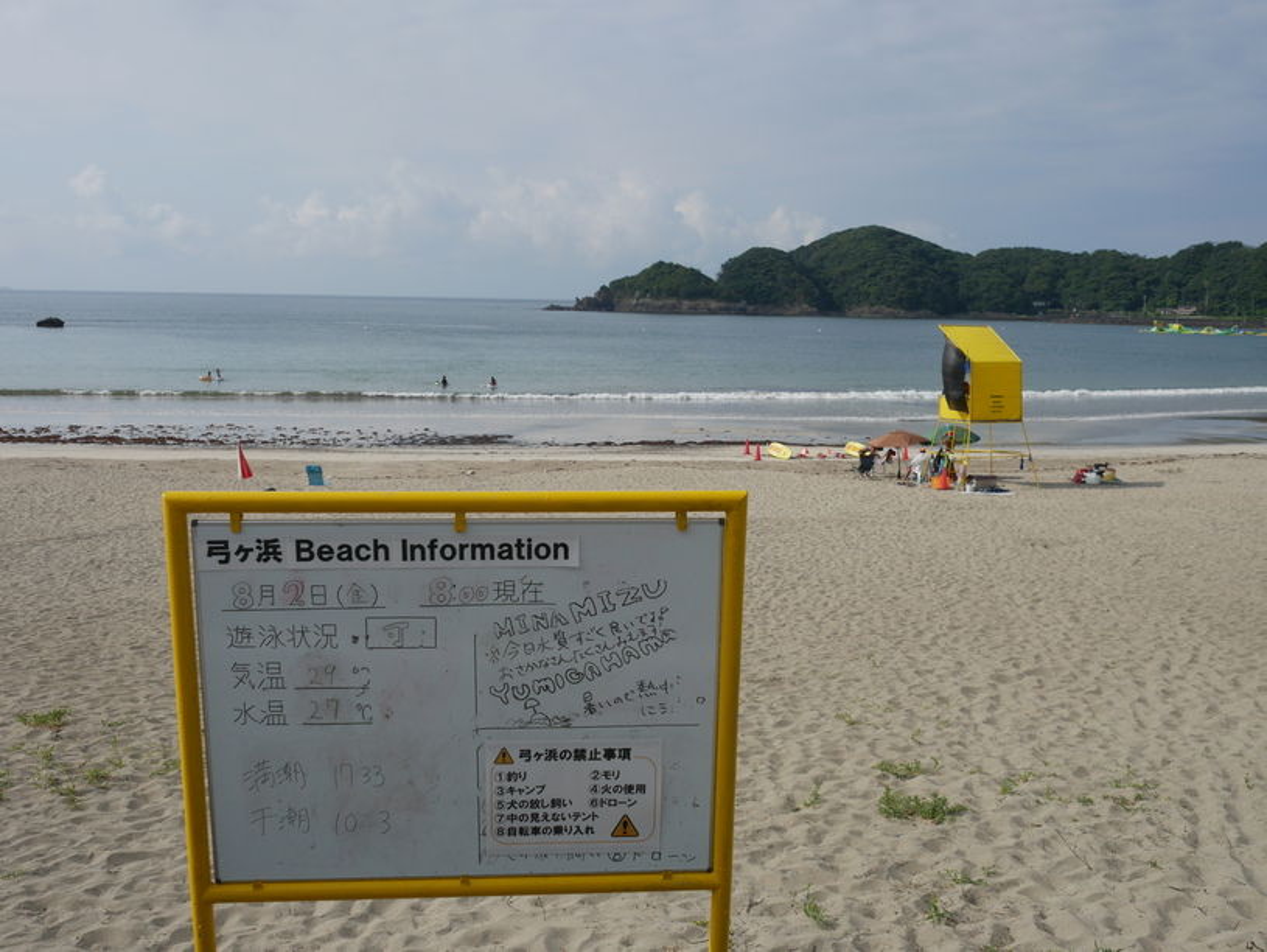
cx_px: 634
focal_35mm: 34
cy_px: 476
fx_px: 1245
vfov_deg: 41.8
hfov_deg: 53.9
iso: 200
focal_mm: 17
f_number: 5.6
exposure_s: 1/2000
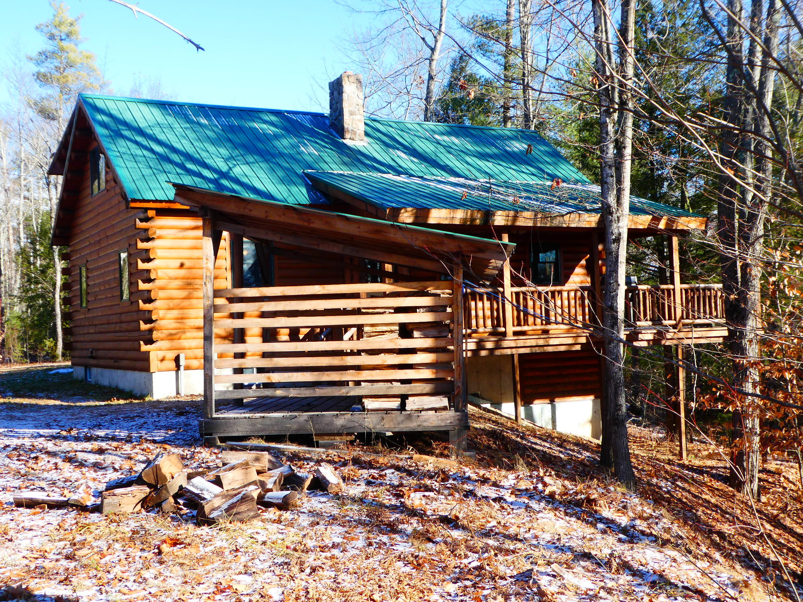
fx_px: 928
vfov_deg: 36.0
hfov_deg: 46.8
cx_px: 402
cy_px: 301
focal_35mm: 40
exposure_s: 1/125
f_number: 5
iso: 80
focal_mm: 7.2
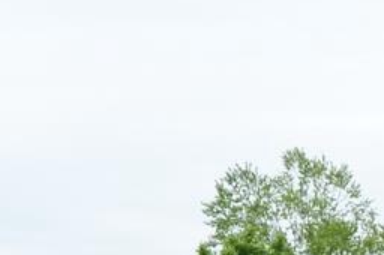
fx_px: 3324
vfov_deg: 4.4
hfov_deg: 6.6
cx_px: 358
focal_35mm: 312
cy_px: 432
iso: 125
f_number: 8
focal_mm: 26
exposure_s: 1/250
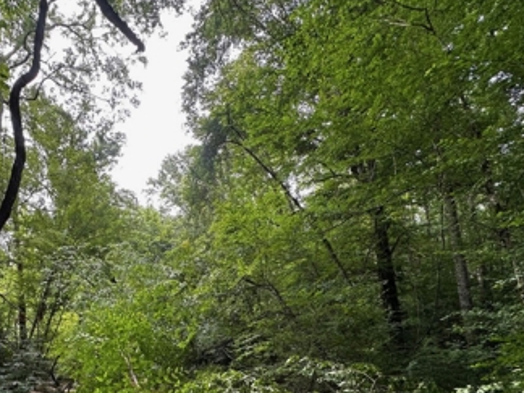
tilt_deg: +8.4
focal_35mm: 23
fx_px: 348
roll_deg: +0.0
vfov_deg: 55.8
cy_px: 299
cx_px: 138
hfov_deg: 69.6
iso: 80
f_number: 2.2
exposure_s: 1/99
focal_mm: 2.22
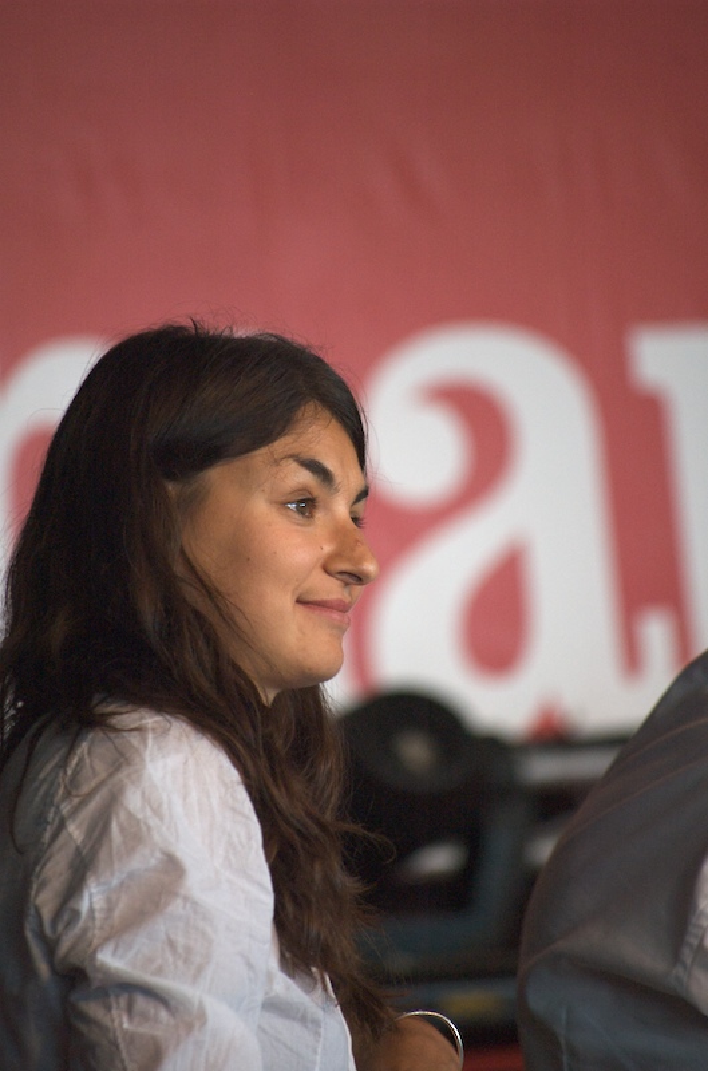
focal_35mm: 300
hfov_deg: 4.6
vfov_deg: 6.9
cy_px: 536
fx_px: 8900
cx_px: 354
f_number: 5.6
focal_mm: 200
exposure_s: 1/100
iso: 400
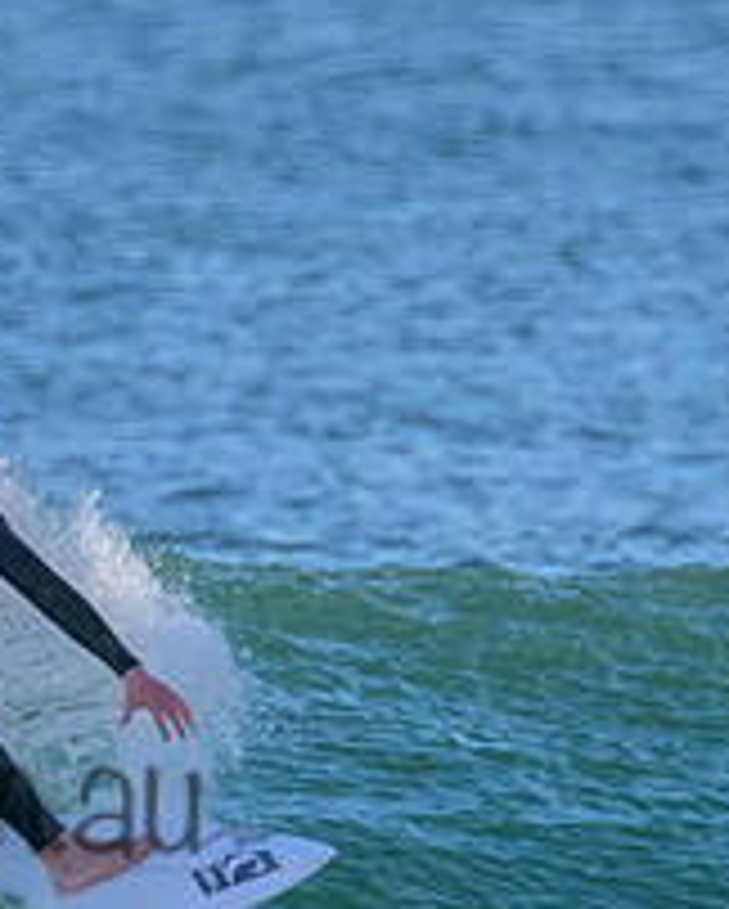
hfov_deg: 0.5
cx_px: 4
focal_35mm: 2926
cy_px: 455
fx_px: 78794
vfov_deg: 0.7
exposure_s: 1/1000
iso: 3600
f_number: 11
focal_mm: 800
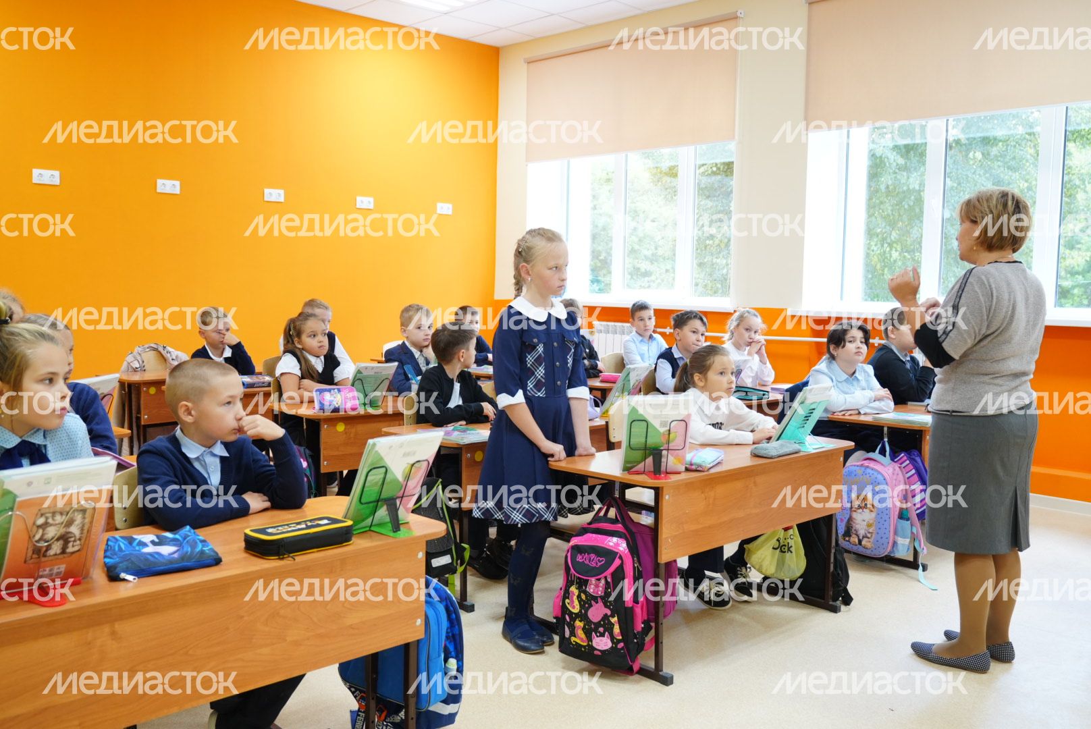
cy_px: 364
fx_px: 970
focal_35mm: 32
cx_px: 546
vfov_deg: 41.2
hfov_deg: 58.7
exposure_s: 1/100
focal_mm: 32
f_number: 4.5
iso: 1600
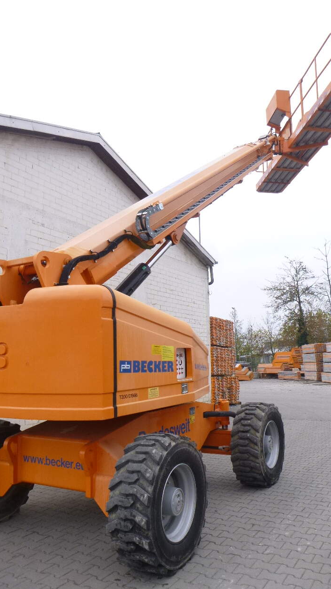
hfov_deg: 41.4
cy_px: 296
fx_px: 437
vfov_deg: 67.9
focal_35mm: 28
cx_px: 180
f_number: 3.9
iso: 100
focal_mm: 4.5
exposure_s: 1/125
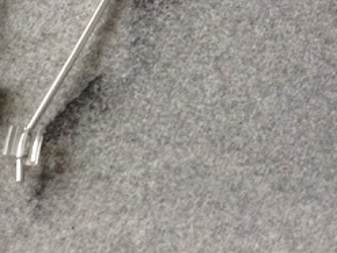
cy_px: 105
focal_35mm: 85
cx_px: -90
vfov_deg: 17.4
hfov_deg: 21.1
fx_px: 828
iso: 200
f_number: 2.4
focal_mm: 3.3
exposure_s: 1/24
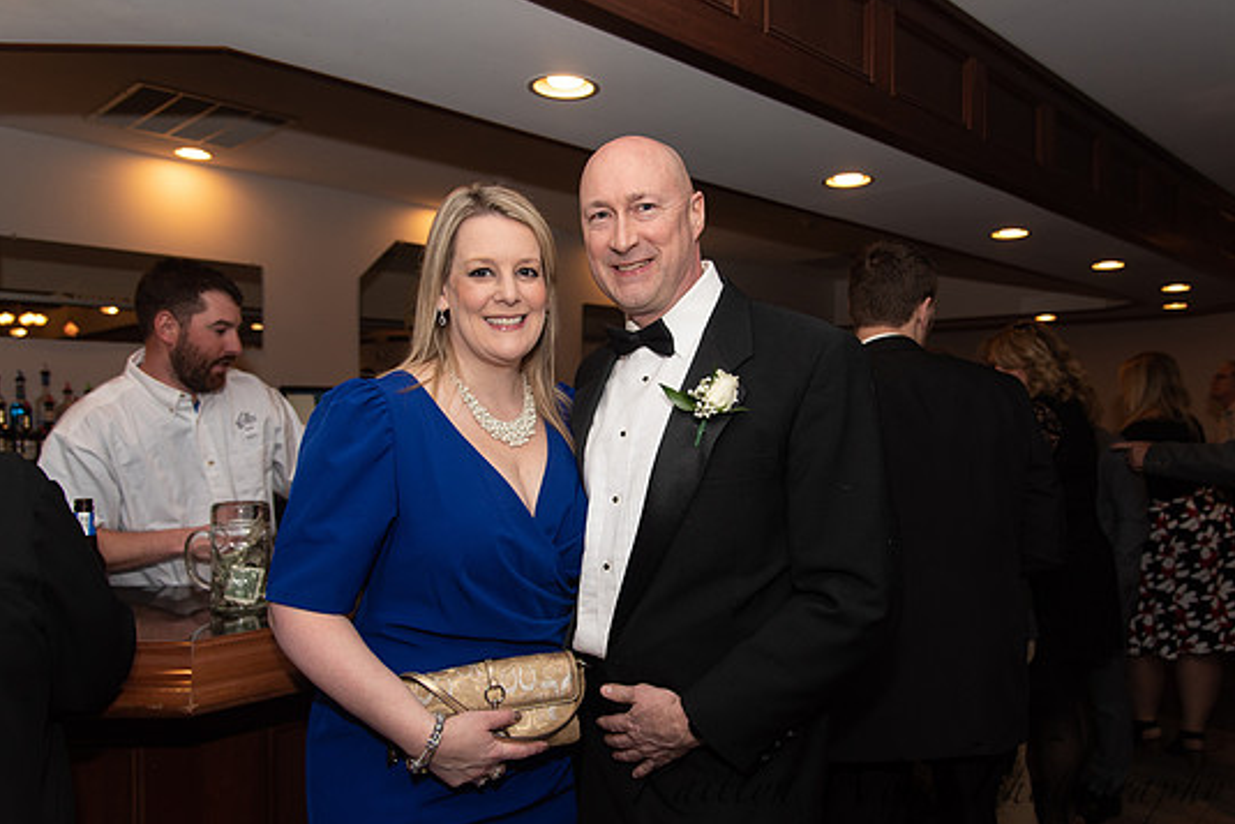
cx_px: 630
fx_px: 892
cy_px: 428
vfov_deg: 49.6
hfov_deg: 69.4
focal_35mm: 26
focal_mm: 24
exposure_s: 1/200
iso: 800
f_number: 4
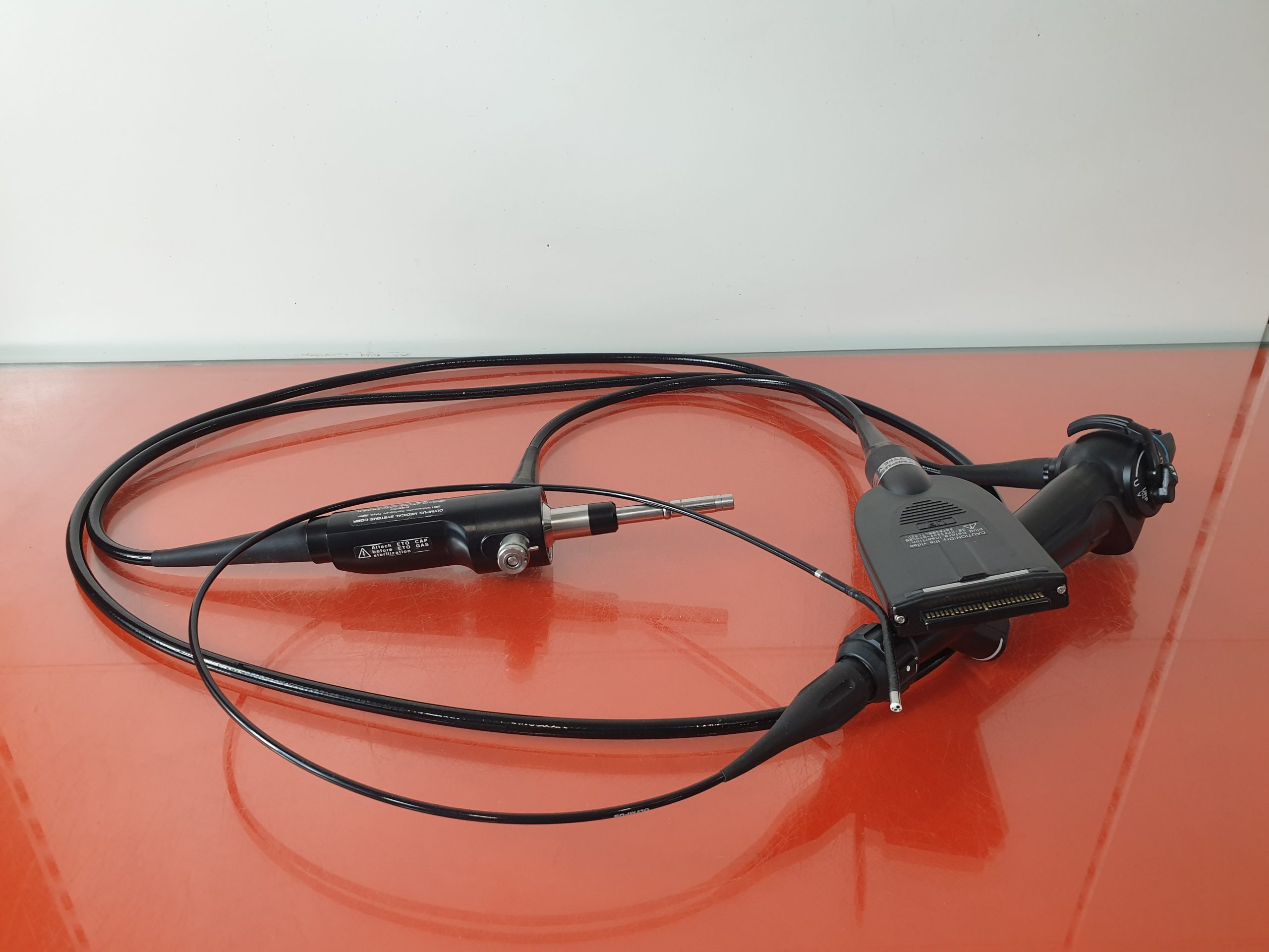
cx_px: 634
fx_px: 953
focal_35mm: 26
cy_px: 476
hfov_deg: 67.3
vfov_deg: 53.1
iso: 160
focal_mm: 4.3
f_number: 2.4
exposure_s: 1/50
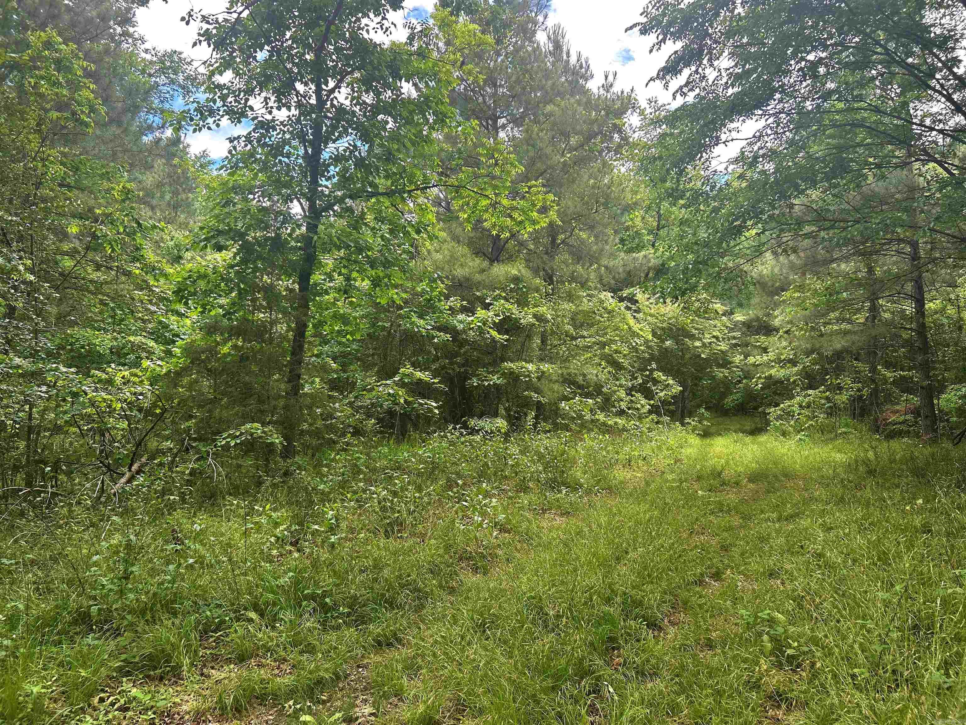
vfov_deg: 53.1
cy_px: 362
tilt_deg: +1.3
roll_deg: -2.2
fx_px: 726
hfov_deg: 67.3
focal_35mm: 26
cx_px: 483
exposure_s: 1/410
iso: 50
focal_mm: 5.7
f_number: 1.5
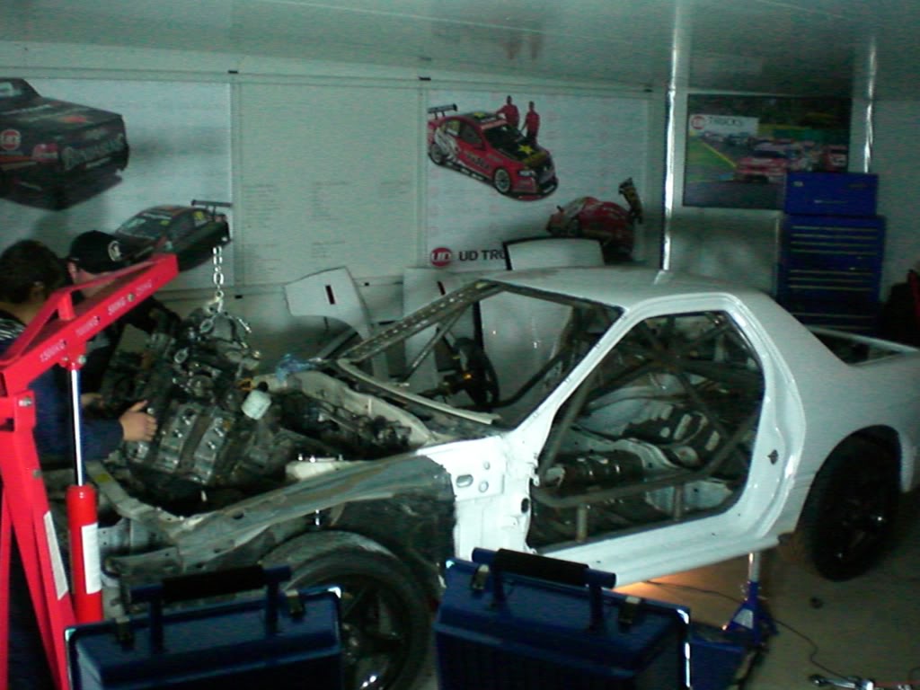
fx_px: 1010
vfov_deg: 37.7
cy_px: 345
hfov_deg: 49.0
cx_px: 460
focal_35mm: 38
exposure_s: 1/60
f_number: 3.1
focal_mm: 6.3
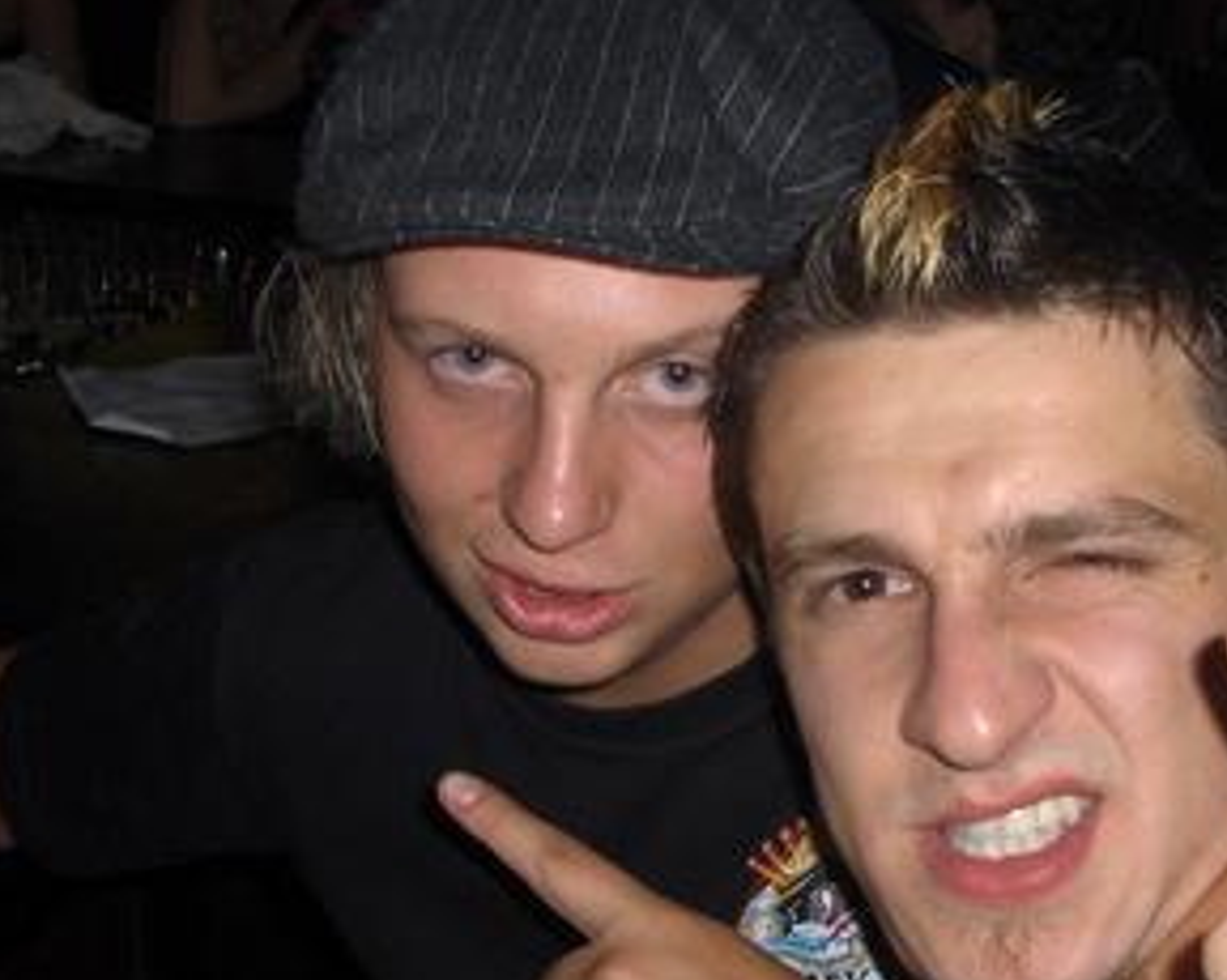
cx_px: 784
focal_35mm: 56
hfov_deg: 33.4
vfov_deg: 27.0
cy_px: 601
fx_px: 2032
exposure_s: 1/60
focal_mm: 5.8
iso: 100
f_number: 2.6
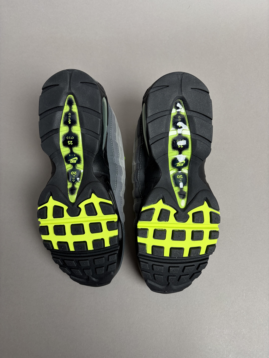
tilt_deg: -73.9
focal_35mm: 26
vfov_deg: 67.3
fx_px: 269
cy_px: 179
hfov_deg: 53.1
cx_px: 134
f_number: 1.6
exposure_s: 1/122
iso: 64
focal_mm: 5.96
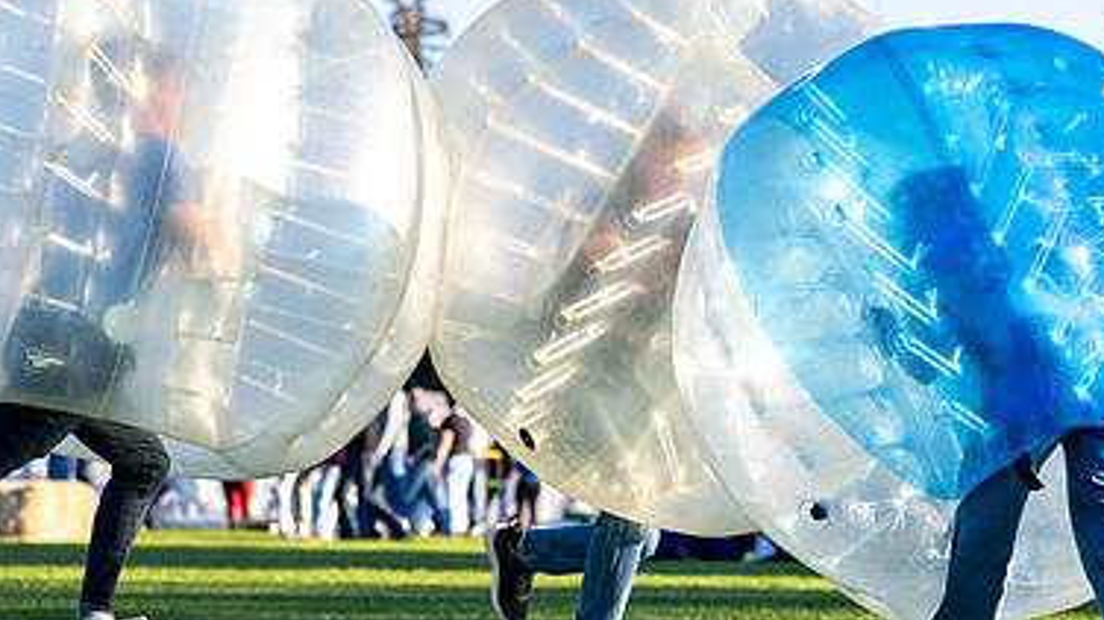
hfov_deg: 12.7
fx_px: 4944
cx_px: 677
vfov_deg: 7.2
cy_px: 398
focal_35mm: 169
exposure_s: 1/2000
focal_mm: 89
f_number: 3.5
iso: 500
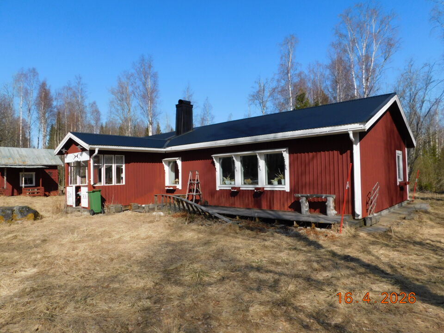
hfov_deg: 71.6
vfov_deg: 56.8
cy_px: 166
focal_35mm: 24
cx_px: 222
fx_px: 308
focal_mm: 4.1
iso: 125
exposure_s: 1/1250
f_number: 3
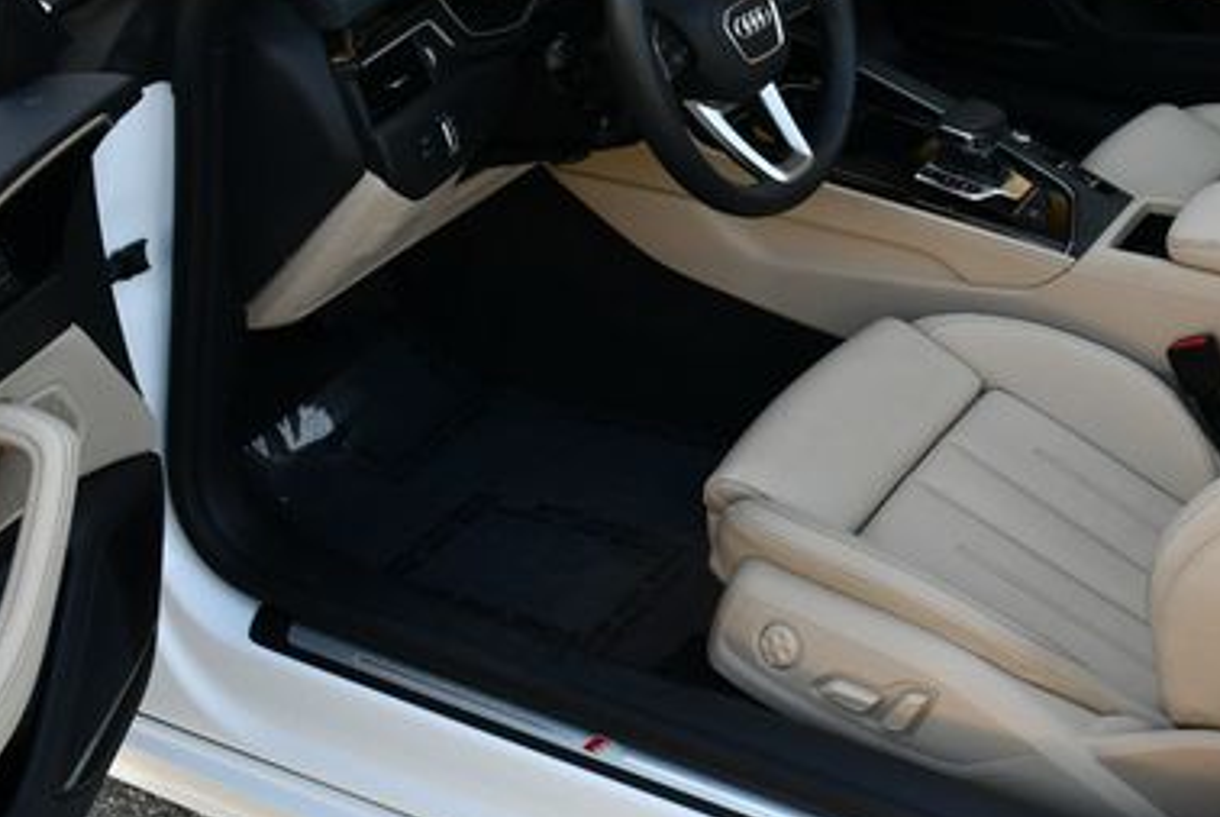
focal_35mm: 61
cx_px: 997
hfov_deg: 31.9
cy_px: 233
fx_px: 2070
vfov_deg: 22.2
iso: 220
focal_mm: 18
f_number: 5.6
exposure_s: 1/250
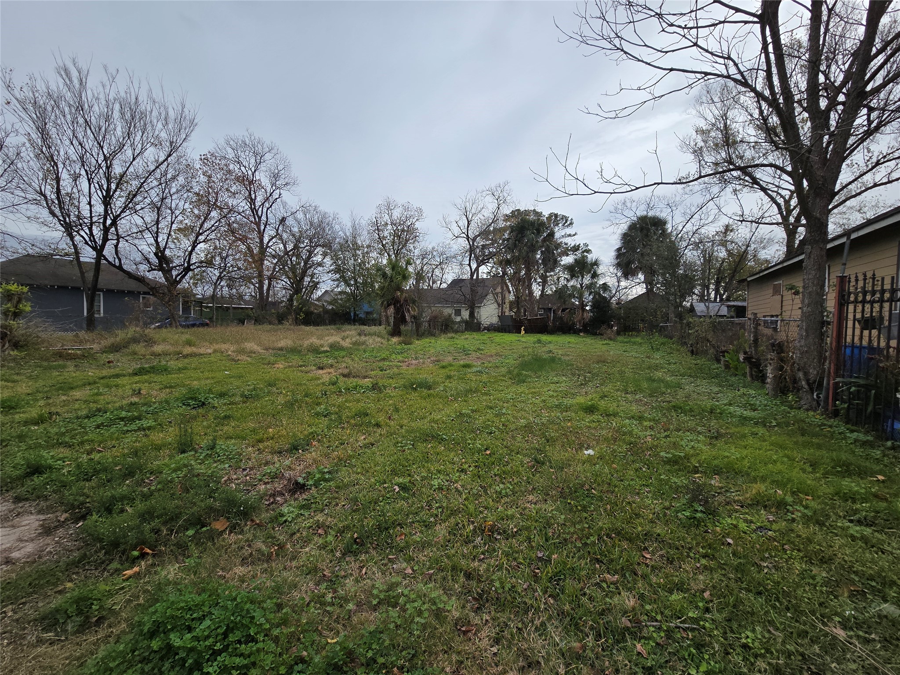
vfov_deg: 89.9
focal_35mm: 13
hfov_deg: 106.2
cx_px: 450
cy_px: 338
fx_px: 338
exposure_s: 1/2730
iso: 50
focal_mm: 2.2
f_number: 2.2
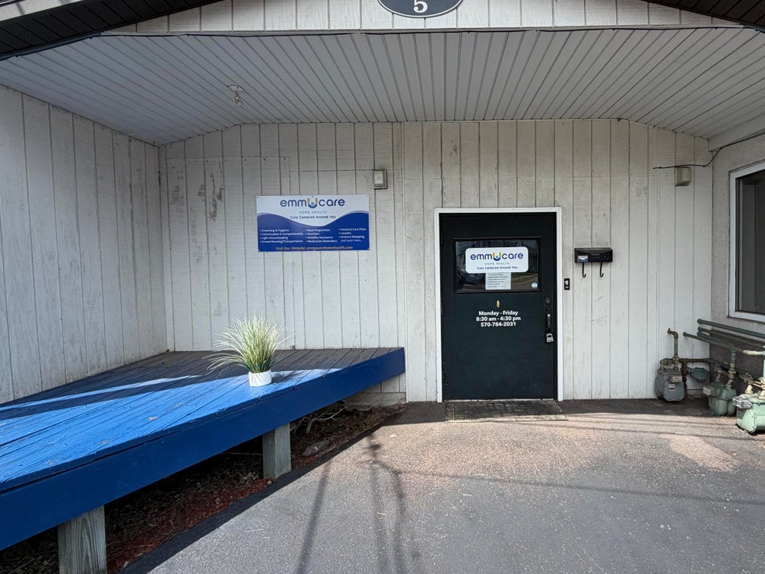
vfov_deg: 68.7
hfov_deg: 83.8
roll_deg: +1.8
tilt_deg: -1.6
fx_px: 420
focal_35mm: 19
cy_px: 284
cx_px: 451
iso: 40
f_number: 2.2
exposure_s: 1/651
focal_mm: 2.22
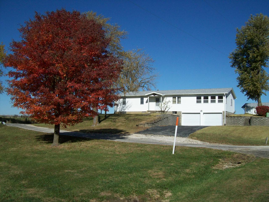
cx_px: 134
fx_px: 280
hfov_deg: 51.4
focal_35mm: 36
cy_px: 101
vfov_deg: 39.7
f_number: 4.8
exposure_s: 1/1214
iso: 80
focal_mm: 6
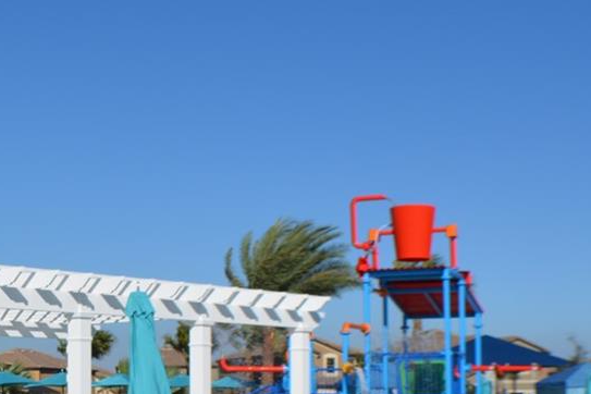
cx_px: -118
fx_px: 1740
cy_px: 422
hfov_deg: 18.3
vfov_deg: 12.7
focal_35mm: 106
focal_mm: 24
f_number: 9
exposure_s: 1/320
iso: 100
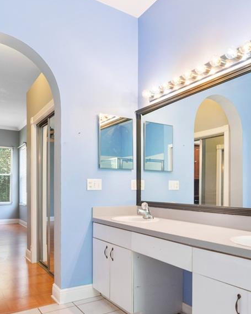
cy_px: 175
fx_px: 259
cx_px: 146
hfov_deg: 51.6
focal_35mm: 28
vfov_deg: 62.3
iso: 400
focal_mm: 11
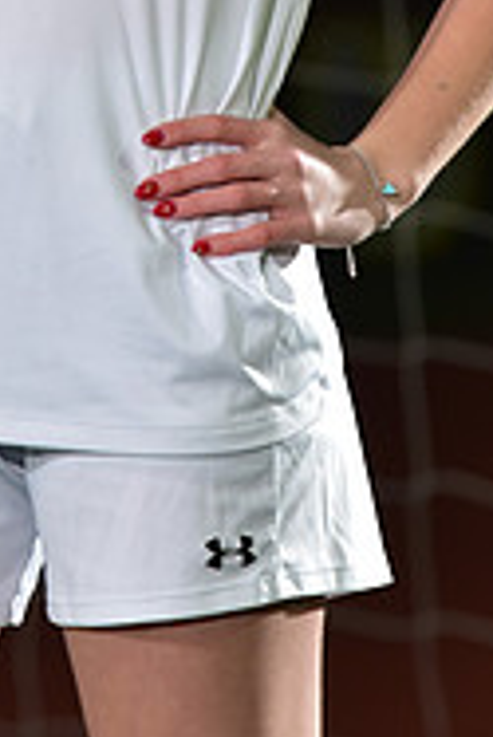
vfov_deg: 3.3
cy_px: -296
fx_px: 12711
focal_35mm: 620
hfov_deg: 2.2
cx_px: 22
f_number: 5
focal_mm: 200
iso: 1000
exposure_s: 1/200
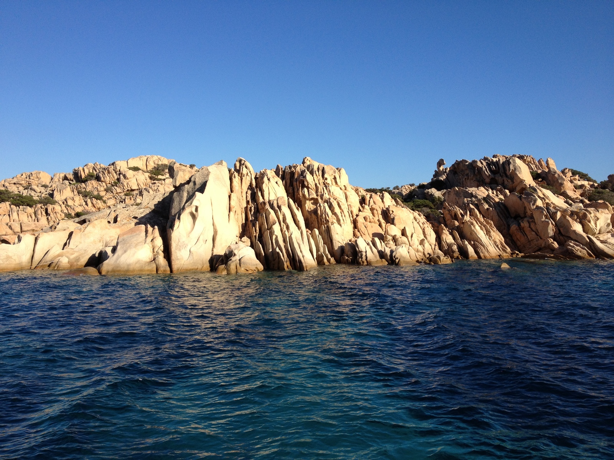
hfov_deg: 52.6
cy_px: 230
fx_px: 621
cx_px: 307
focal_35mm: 35
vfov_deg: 40.7
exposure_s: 1/1493
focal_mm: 4.28
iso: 64
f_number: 2.4
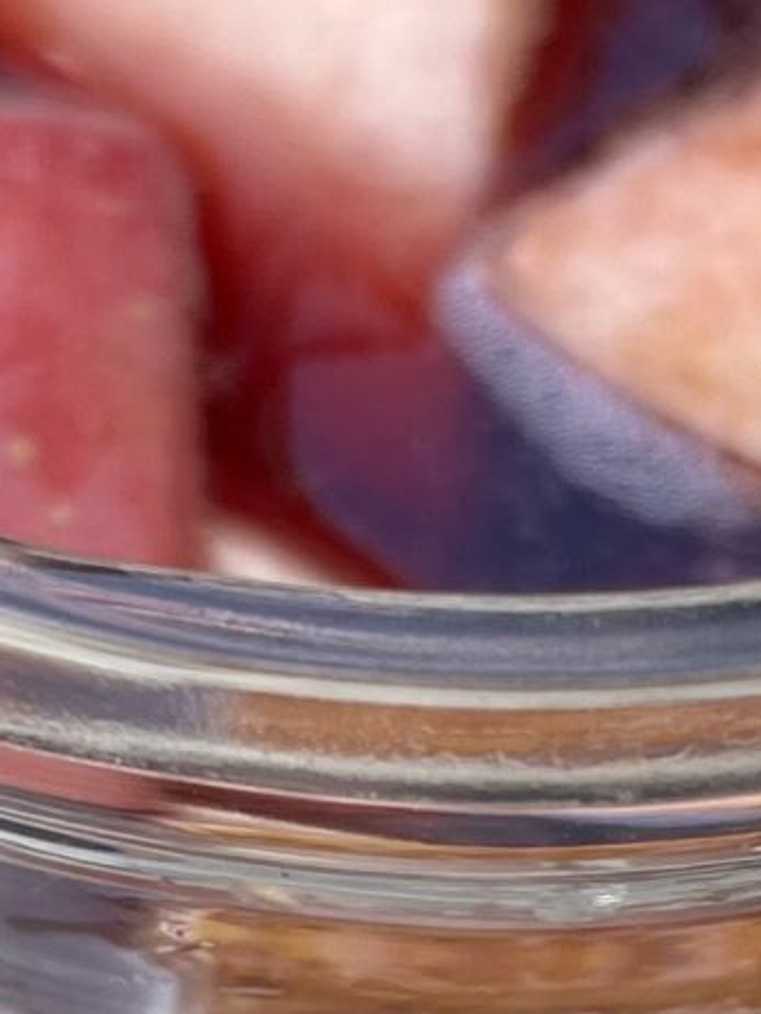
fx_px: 4217
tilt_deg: -58.1
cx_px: 439
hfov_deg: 10.3
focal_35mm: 144
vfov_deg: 13.5
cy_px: 996
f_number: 1.6
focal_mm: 5.1
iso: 50
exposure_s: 1/122
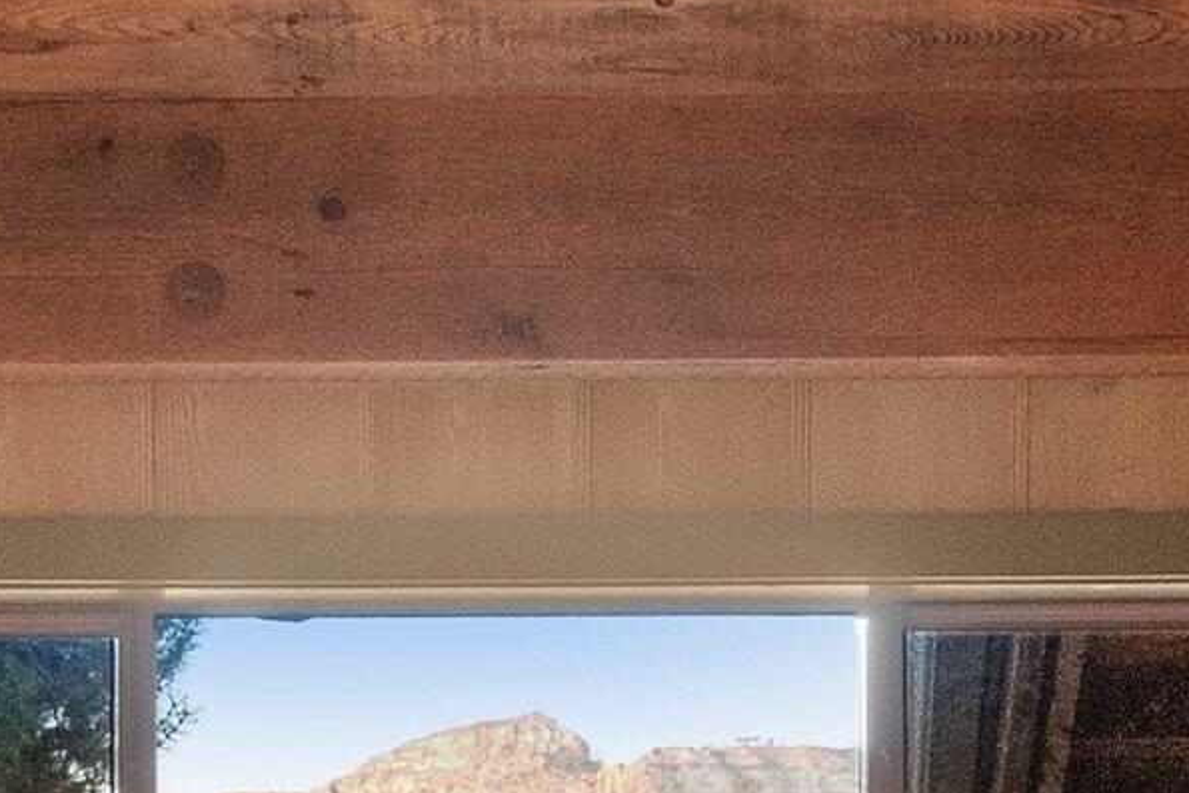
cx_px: 566
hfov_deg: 16.5
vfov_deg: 10.5
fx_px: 4096
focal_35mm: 124
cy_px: 1313
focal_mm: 24
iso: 5000
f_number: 6.3
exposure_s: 1/125
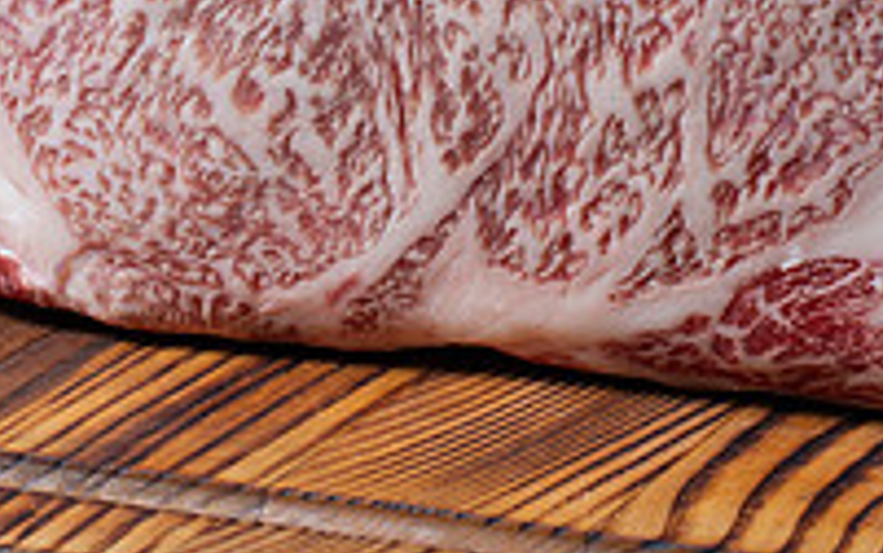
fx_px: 4480
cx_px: 613
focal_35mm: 186
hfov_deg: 11.2
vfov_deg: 7.0
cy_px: -87
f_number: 7.1
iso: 200
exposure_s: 1/200
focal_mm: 50
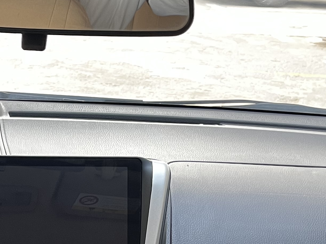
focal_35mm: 86
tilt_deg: -30.4
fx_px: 810
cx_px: 4
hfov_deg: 22.0
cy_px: 361
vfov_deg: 15.8
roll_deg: -1.6
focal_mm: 5.1
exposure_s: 1/71
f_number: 1.6
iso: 125
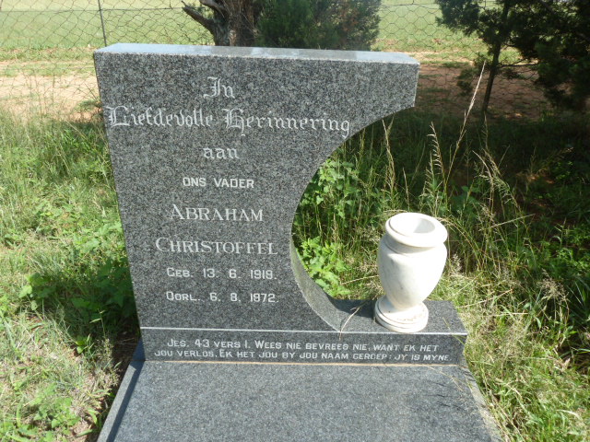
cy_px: 221
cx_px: 295
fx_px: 426
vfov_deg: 54.9
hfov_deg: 69.4
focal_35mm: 25
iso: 80
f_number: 4
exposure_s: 1/250
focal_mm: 4.1
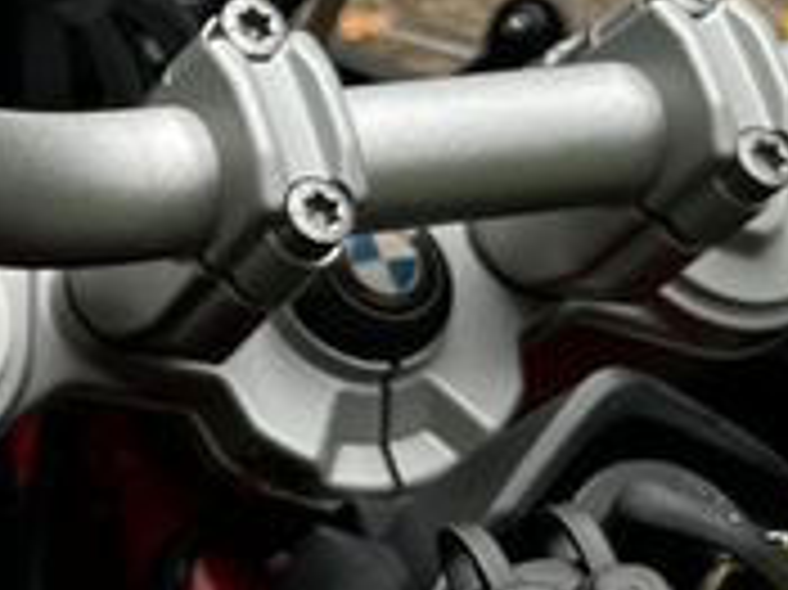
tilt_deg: -41.0
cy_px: 342
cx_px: -234
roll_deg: -6.8
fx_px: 2161
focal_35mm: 95
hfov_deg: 19.1
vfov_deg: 15.5
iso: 40
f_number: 1.6
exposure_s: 1/122
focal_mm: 5.1
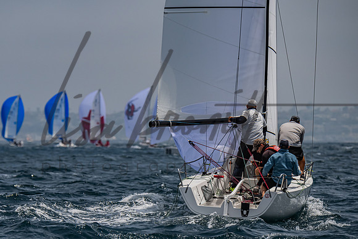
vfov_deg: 3.5
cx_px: 128
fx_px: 3922
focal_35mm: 394
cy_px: 138
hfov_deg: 5.2
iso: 400
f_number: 6.3
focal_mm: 280
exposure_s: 1/4000
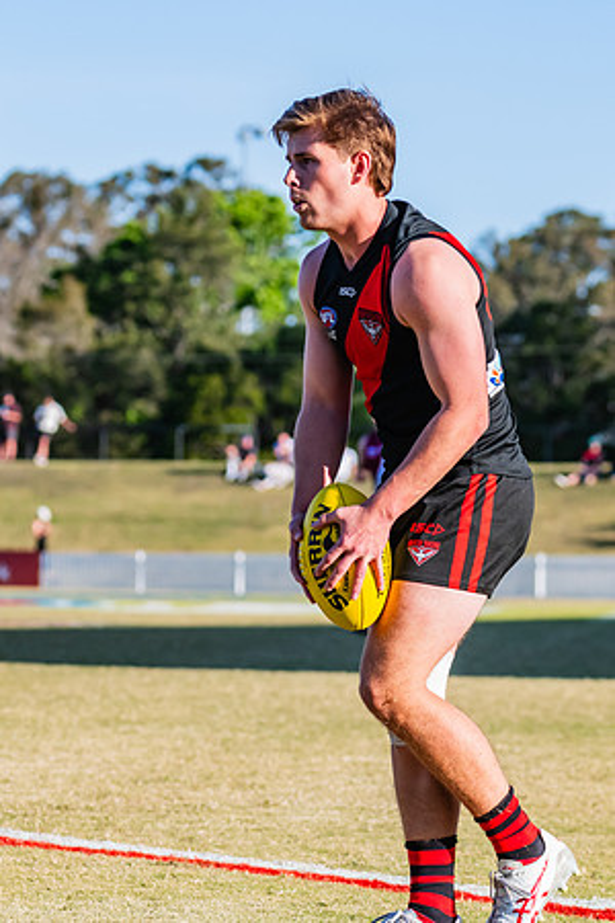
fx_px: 6629
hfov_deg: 5.3
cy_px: 464
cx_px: 362
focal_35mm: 259
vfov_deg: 8.0
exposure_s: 1/1600
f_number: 8
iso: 800
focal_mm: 170
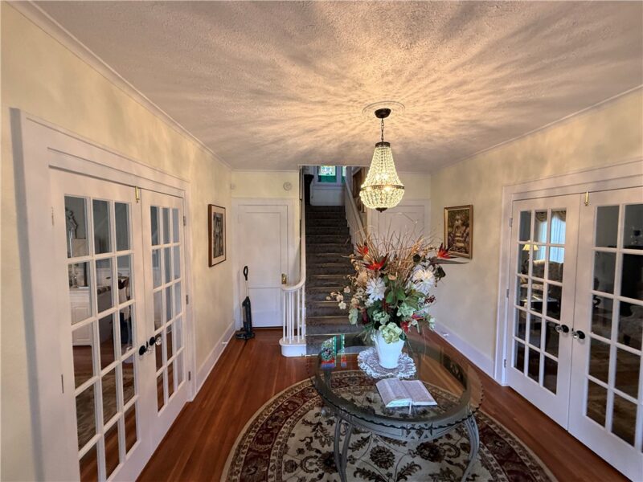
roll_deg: +0.5
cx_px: 322
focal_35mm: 14
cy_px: 241
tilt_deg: -3.7
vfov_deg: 85.7
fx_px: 260
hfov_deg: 102.1
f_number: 2.2
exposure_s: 1/120
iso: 320
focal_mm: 2.22
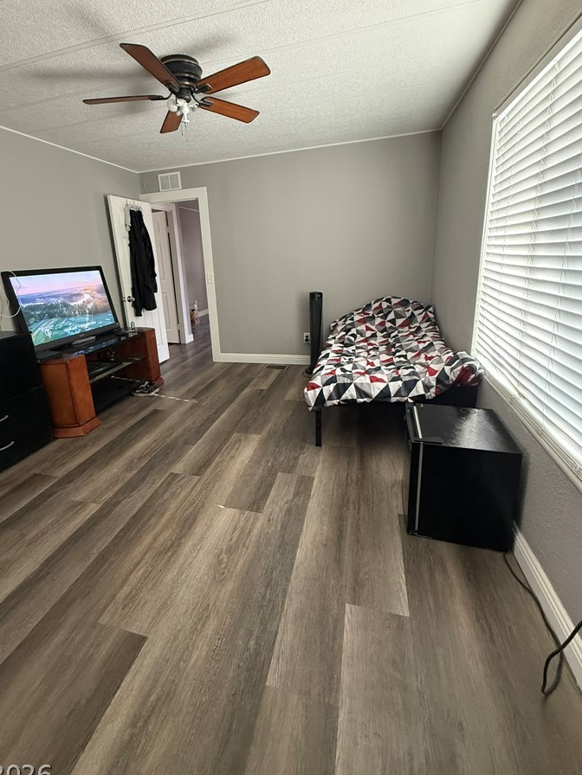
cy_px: 351
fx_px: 359
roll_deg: +2.5
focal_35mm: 16
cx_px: 260
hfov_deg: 77.9
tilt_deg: -15.1
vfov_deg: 94.2
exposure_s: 1/60
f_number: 2.2
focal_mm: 2.22
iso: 400
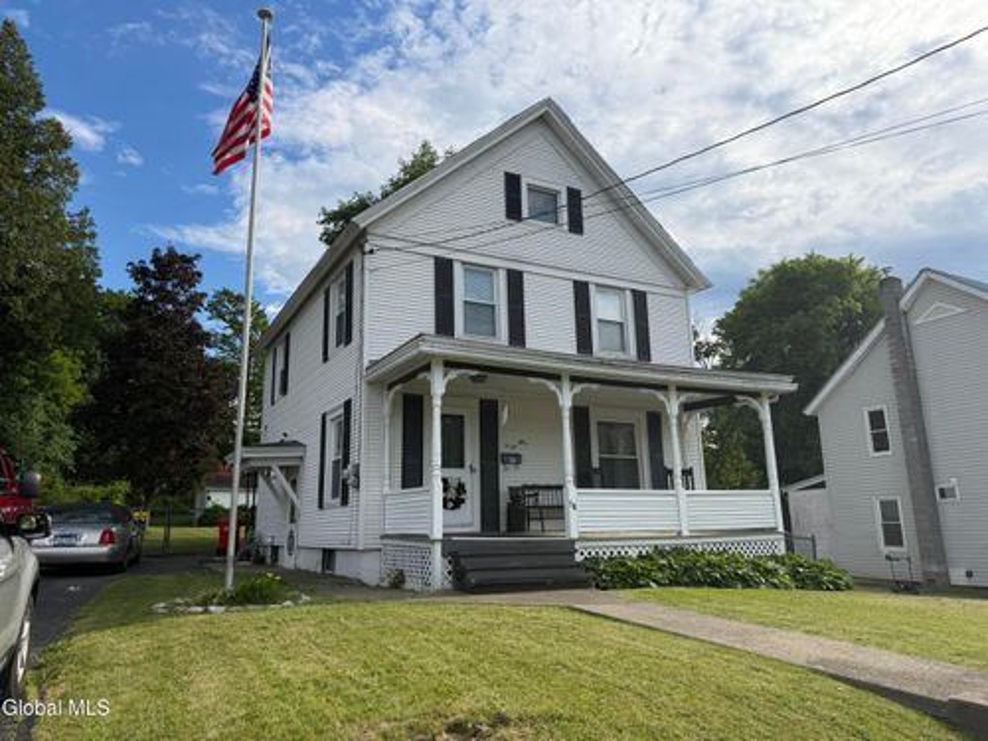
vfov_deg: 56.8
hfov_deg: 71.6
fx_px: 685
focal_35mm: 24
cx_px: 494
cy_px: 370
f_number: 1.78
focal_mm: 6.76
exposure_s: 1/4167
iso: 80
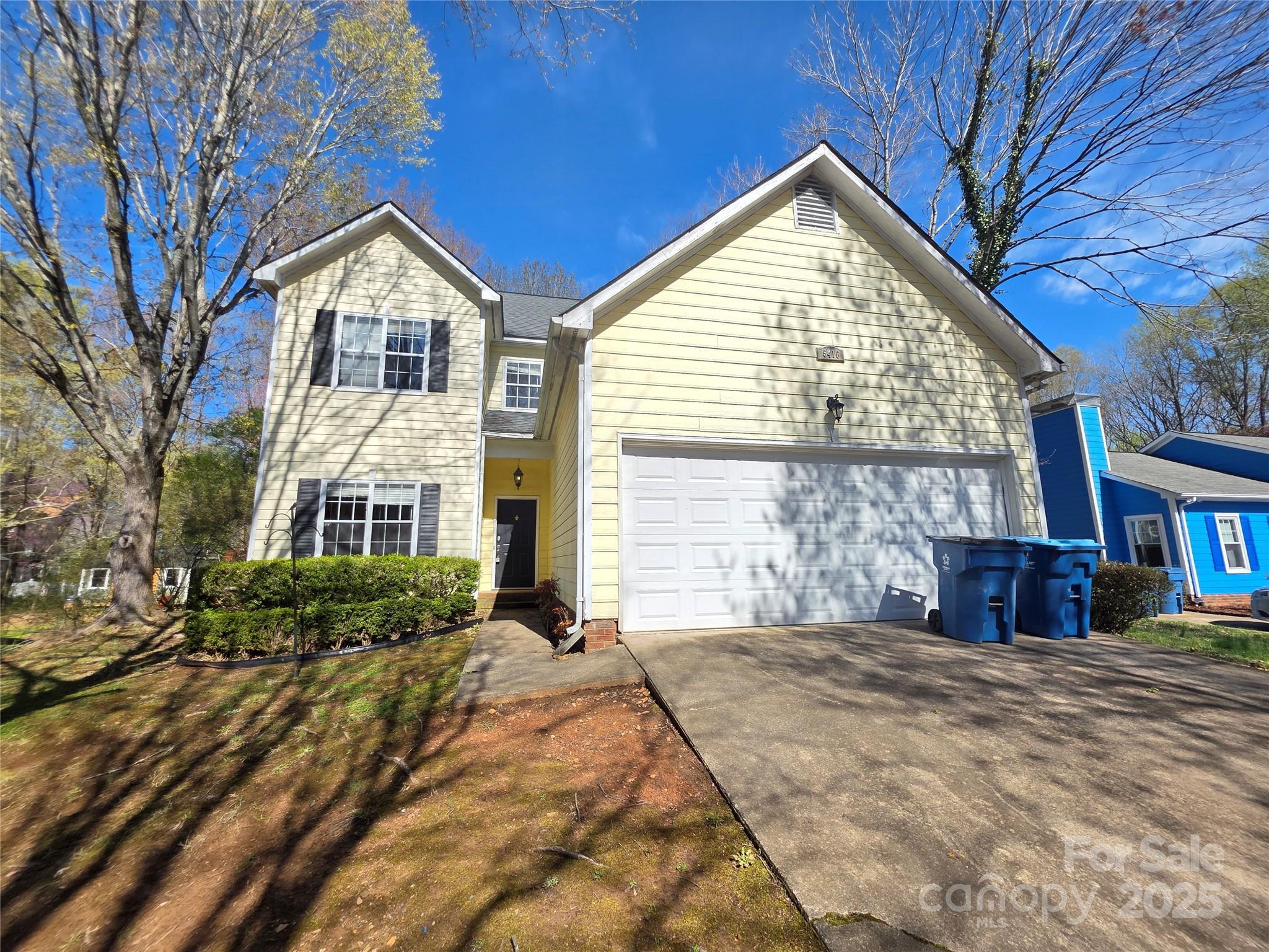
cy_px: 476
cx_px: 634
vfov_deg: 89.9
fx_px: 477
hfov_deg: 106.2
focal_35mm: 13
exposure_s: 1/1384
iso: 40
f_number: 1.9
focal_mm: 2.2
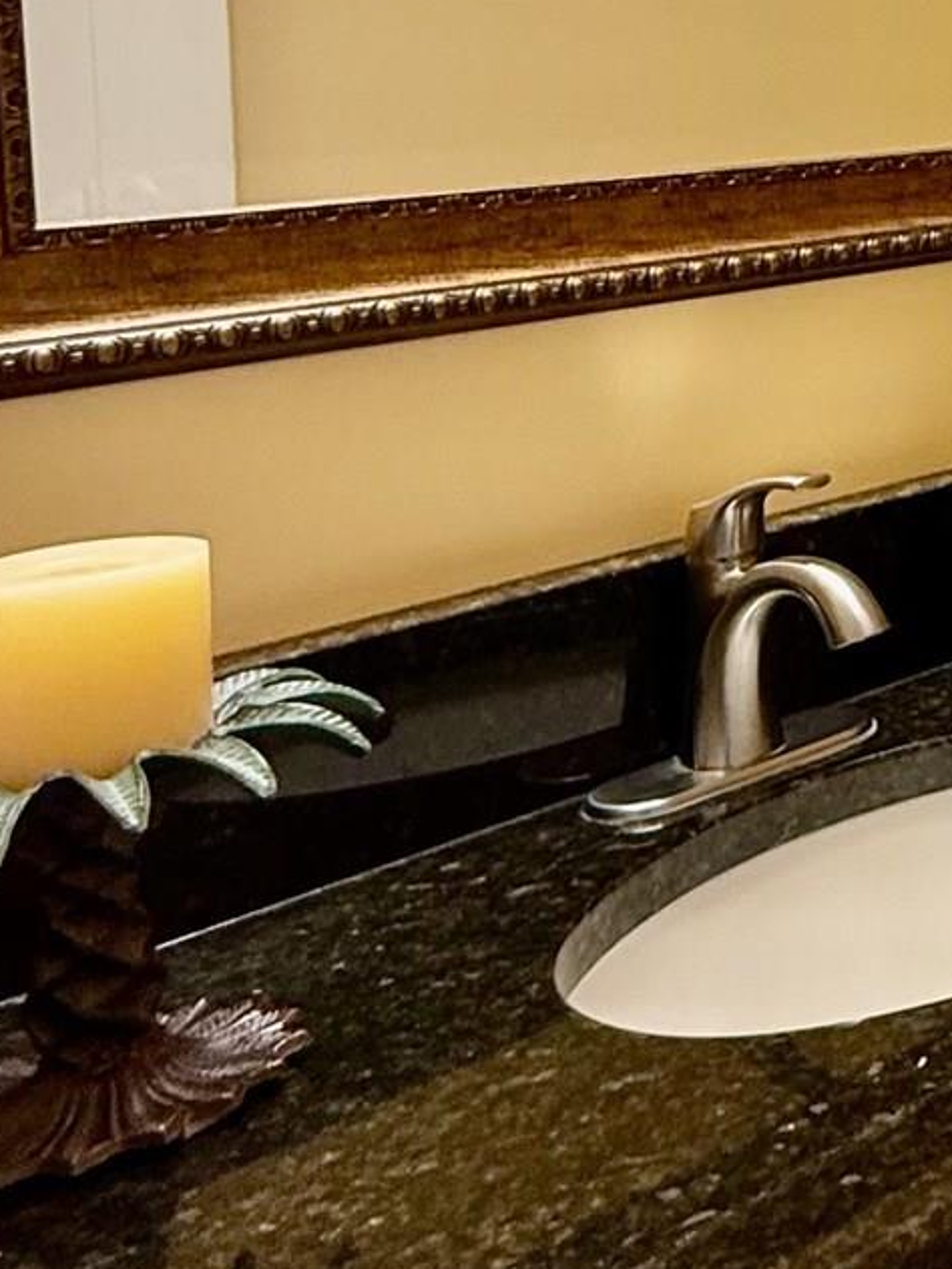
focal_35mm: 51
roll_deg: +1.1
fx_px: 1870
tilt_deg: -2.1
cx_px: 1689
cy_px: 106
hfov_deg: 20.6
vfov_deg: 35.1
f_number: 2.2
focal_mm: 2.22
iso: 200
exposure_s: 1/60
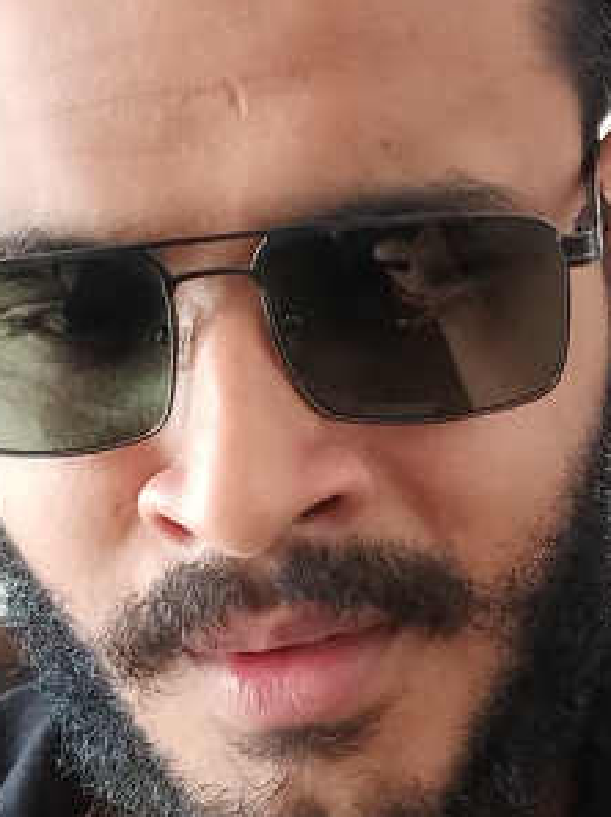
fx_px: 1392
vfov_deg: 32.7
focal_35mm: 59
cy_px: 358
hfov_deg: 24.7
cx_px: 354
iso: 400
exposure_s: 1/33.3
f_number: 2
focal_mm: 2.64
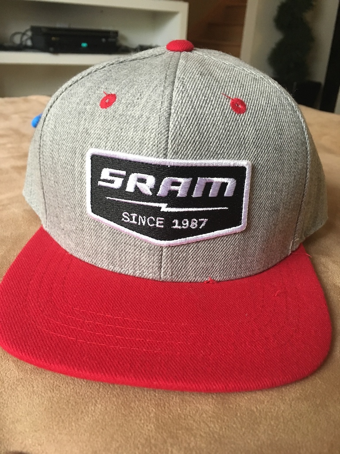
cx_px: 170
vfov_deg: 61.7
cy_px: 227
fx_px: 380
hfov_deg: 48.2
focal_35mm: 29
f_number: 2.2
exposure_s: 1/17
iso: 200
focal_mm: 4.15
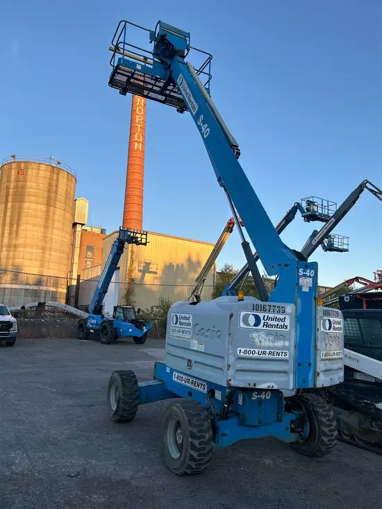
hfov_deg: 53.1
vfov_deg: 67.3
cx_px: 191
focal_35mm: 26
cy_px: 254
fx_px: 382
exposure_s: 1/909
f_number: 1.5
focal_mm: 5.7
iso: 50
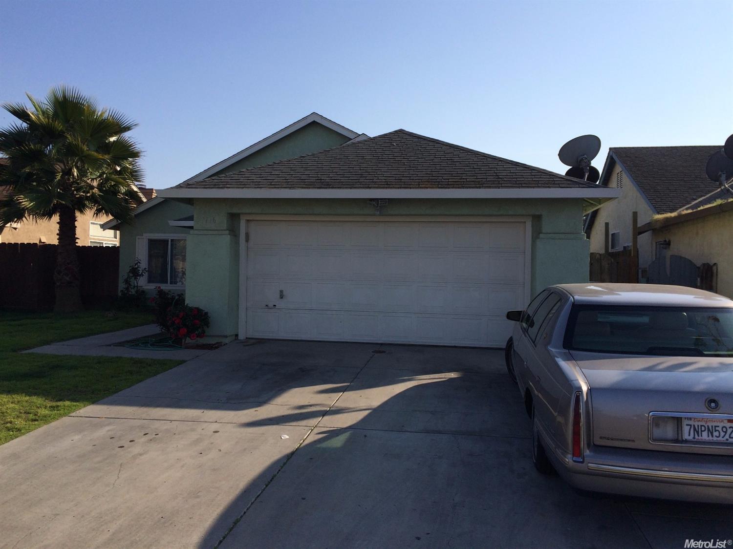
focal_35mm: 29
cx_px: 366
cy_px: 274
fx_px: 614
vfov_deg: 48.2
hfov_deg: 61.7
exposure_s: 1/2415
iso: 32
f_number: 2.2
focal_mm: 4.15
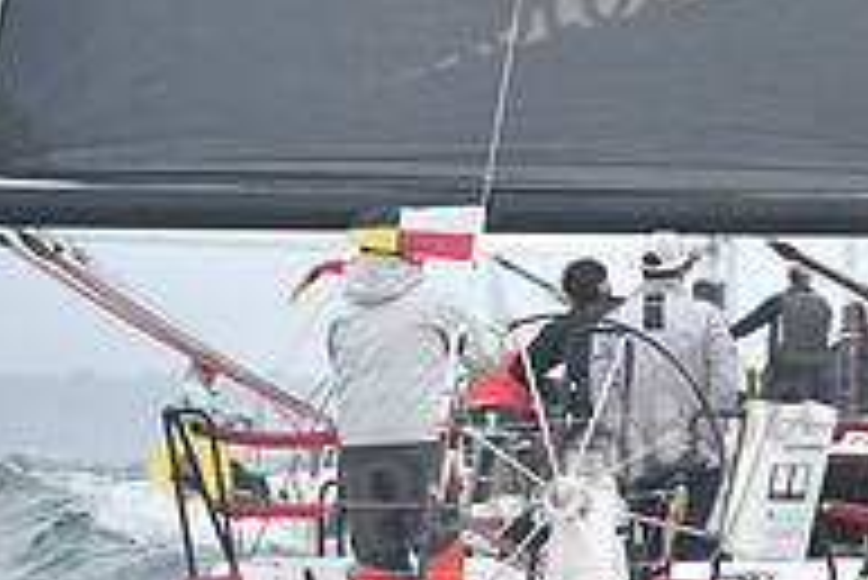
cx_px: 1219
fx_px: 20992
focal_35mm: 870
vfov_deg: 1.6
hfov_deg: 2.4
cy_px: 142
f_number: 5.6
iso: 320
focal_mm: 290
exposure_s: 1/1000
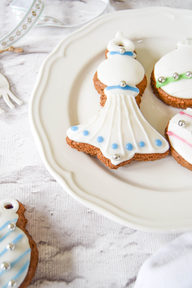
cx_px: 96
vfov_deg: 49.6
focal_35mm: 39
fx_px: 312
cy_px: 144
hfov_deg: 34.2
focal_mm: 26
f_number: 4
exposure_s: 1/60
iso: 400
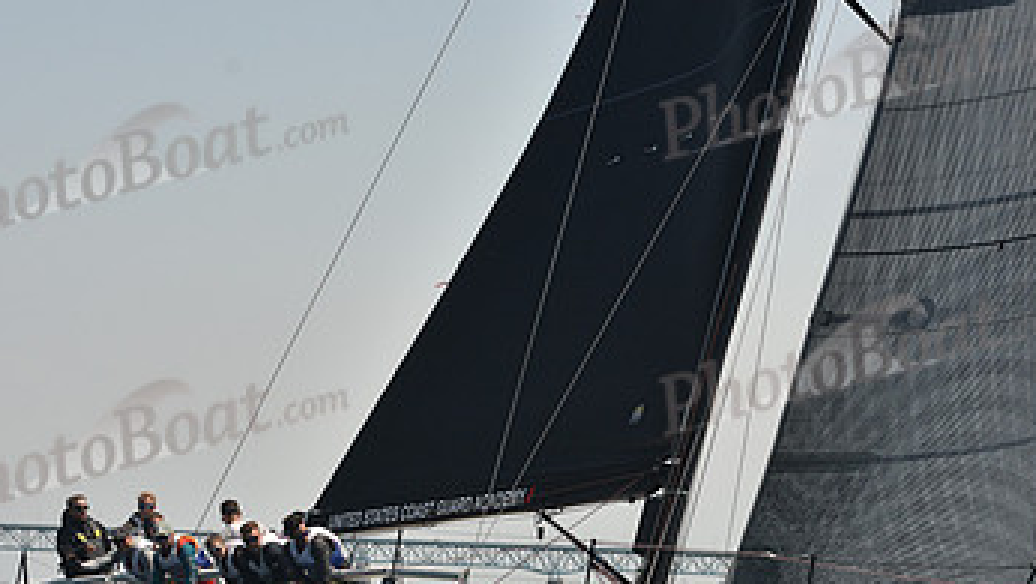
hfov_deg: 17.4
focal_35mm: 123
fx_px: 3380
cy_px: 556
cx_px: 506
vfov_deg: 9.8
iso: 250
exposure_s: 1/640
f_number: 6.3
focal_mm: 70
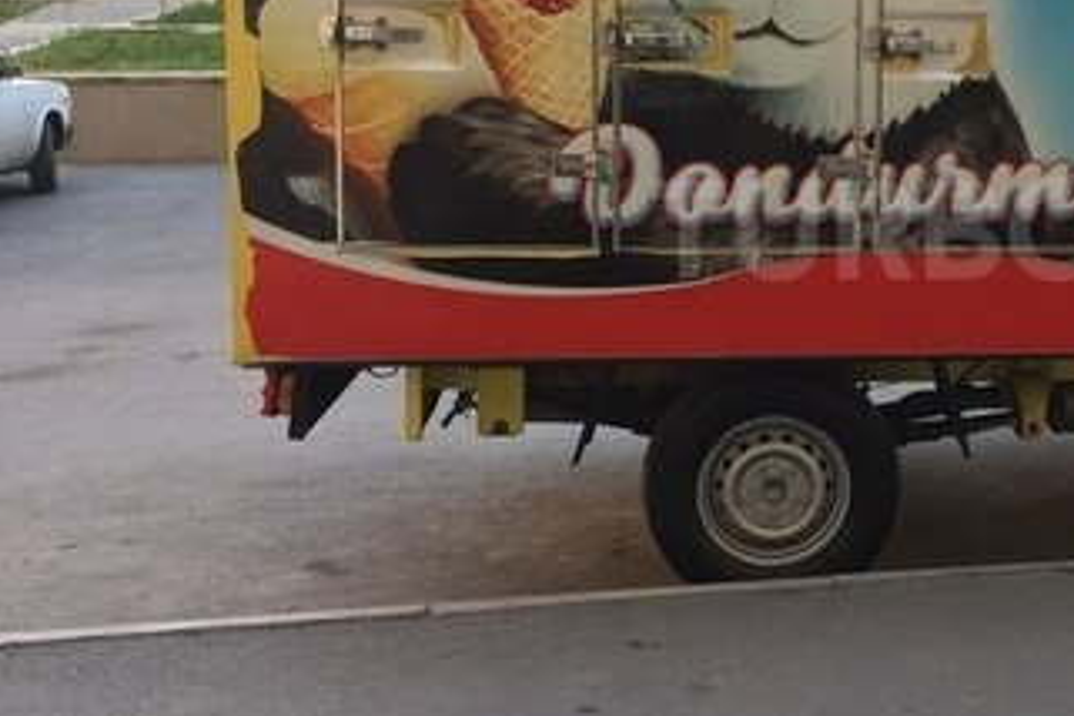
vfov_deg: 21.8
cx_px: 994
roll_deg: -0.8
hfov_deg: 30.7
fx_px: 1850
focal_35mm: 62
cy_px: 229
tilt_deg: -7.4
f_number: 2.2
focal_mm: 4.15
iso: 40
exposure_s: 1/100
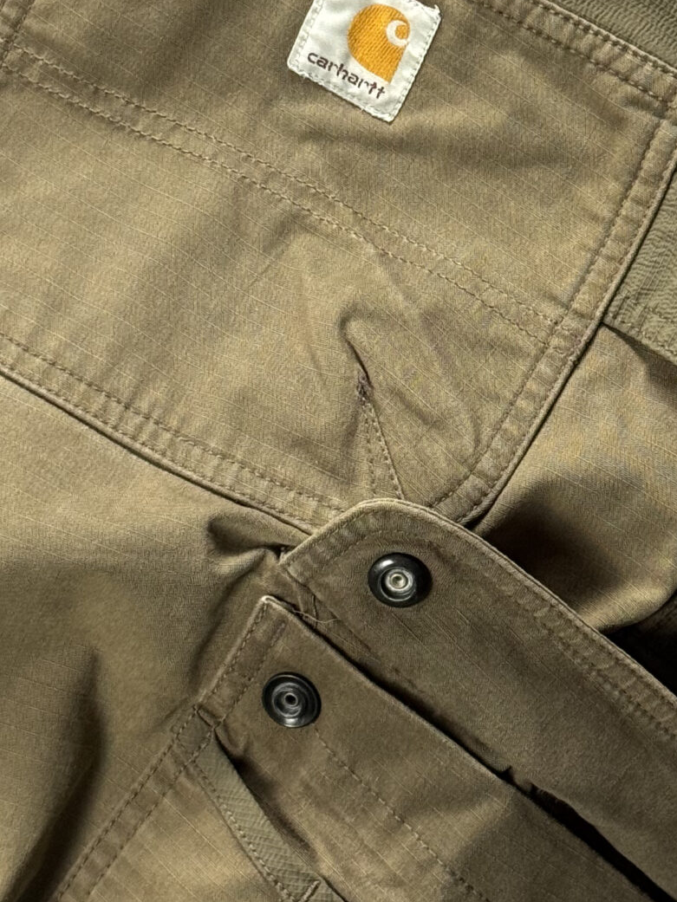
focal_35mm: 118
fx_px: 3076
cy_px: 328
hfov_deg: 12.6
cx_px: 416
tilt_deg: -84.5
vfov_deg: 16.7
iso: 200
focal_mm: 6.76
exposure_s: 1/40
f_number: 1.78
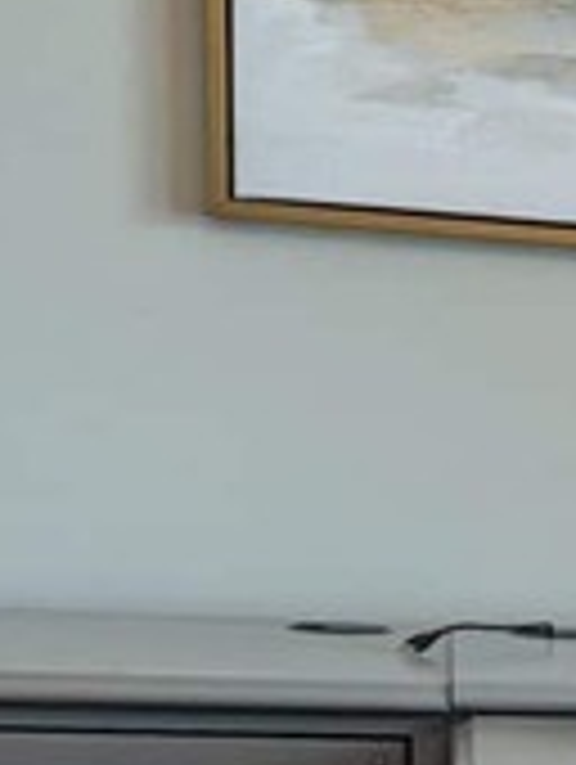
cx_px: 1557
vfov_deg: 14.6
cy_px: 916
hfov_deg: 9.5
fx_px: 2899
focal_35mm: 131
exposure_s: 1/40
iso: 47
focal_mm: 6.81
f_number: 1.85
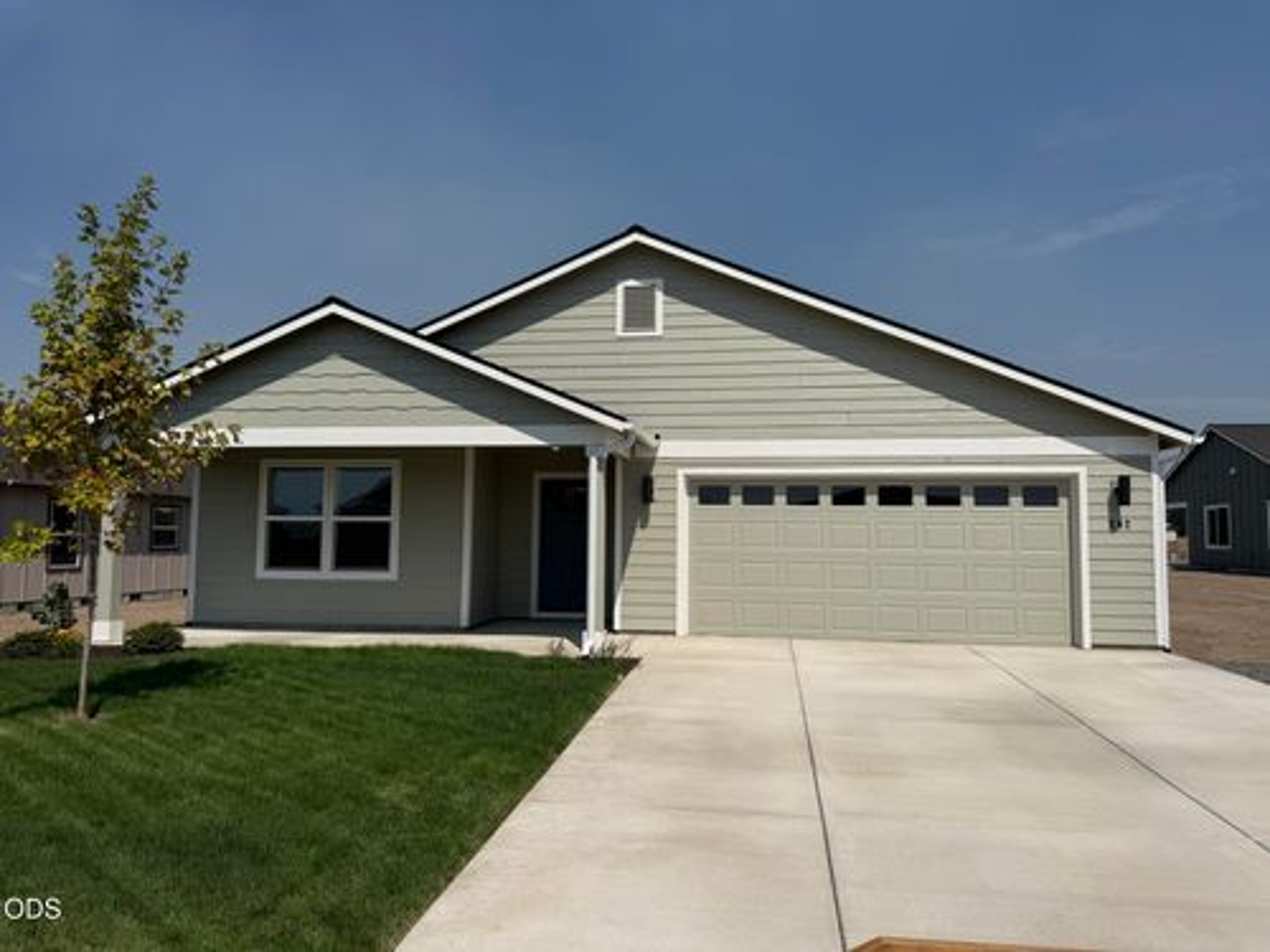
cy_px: 476
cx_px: 635
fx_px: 881
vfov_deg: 56.8
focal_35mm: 24
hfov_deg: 71.6
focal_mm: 6.76
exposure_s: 1/11905
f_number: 1.78
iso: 80
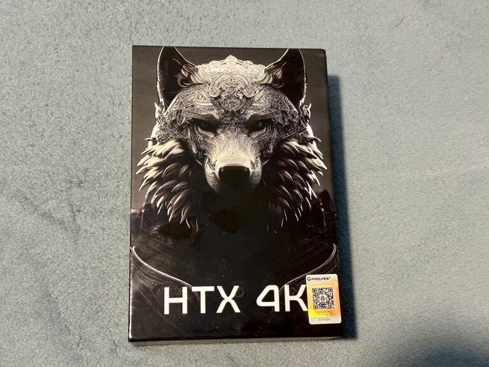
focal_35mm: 48
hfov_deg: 39.7
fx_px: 678
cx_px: 244
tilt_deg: -74.3
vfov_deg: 30.3
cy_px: 184
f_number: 1.78
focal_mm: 6.86
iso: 400
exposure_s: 1/33
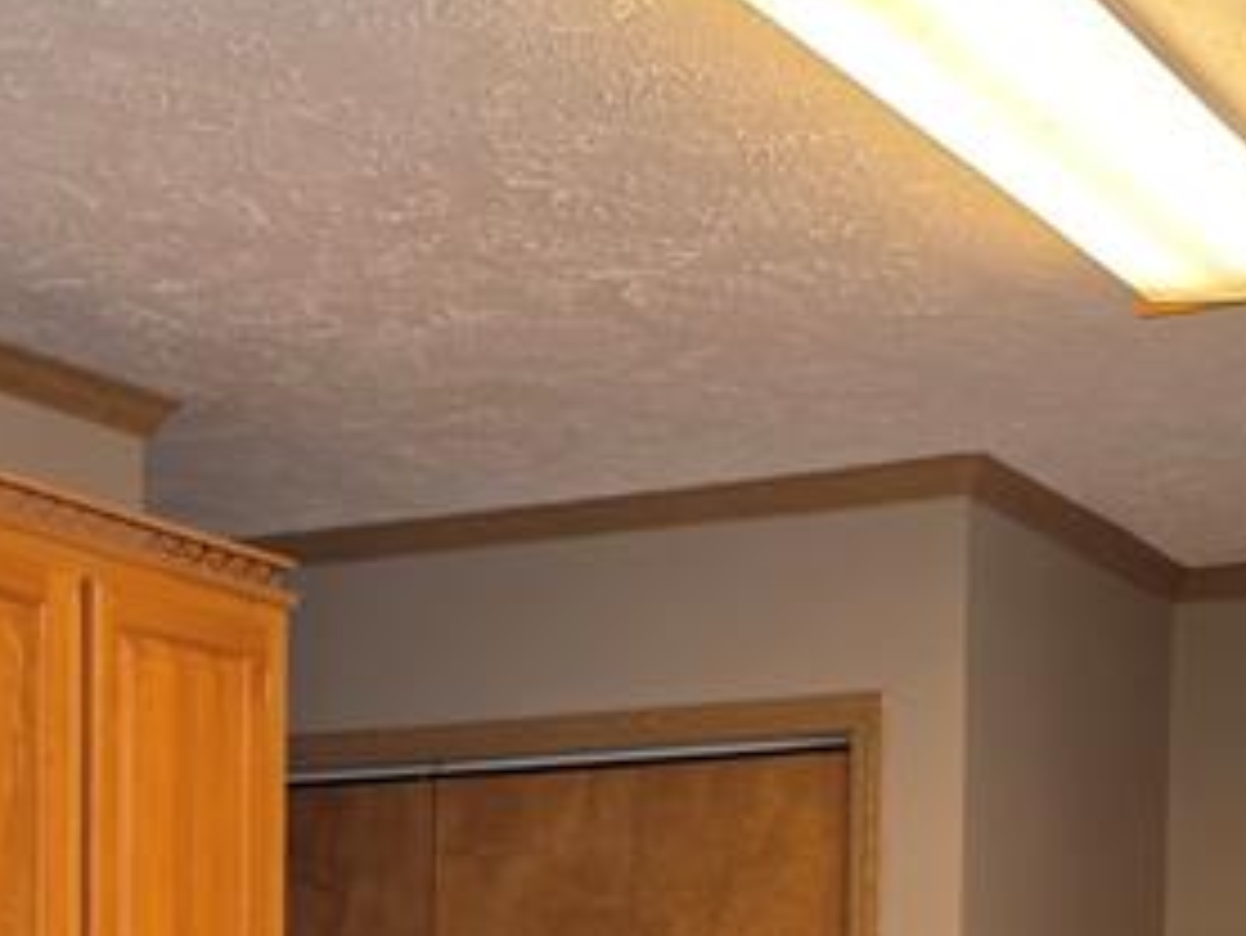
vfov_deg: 16.5
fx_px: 3061
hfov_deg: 22.8
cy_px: 1179
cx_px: 342
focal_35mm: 85
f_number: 1.7
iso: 100
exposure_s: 1/120
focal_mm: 6.3
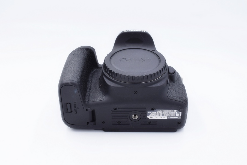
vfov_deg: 31.2
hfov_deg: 45.4
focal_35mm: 43
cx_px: 121
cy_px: 81
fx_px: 295
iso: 400
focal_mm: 26
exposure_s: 1/160
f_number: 8
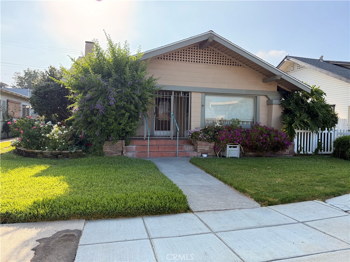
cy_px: 131
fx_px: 243
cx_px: 175
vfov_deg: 56.8
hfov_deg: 71.6
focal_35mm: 24
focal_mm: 6.76
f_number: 1.78
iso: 100
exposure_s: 1/1949
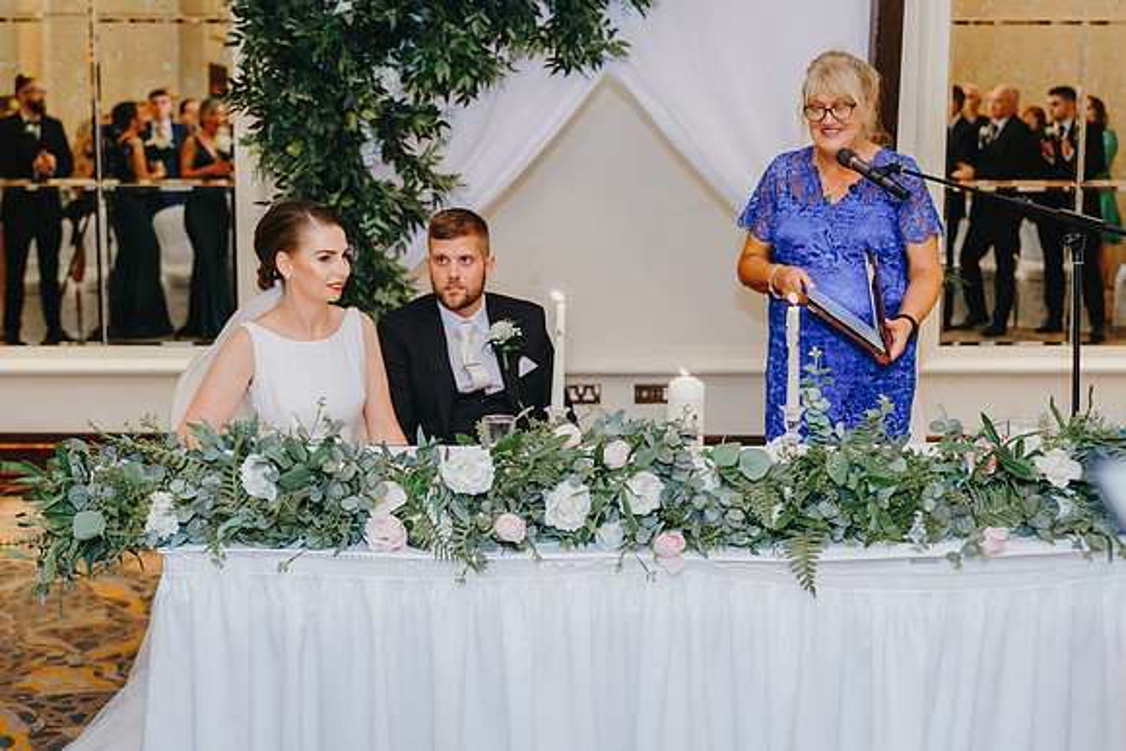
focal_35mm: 47
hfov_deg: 42.2
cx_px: 540
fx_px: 1458
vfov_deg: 28.8
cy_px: 309
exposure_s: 1/200
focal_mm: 35
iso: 1000
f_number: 2.2
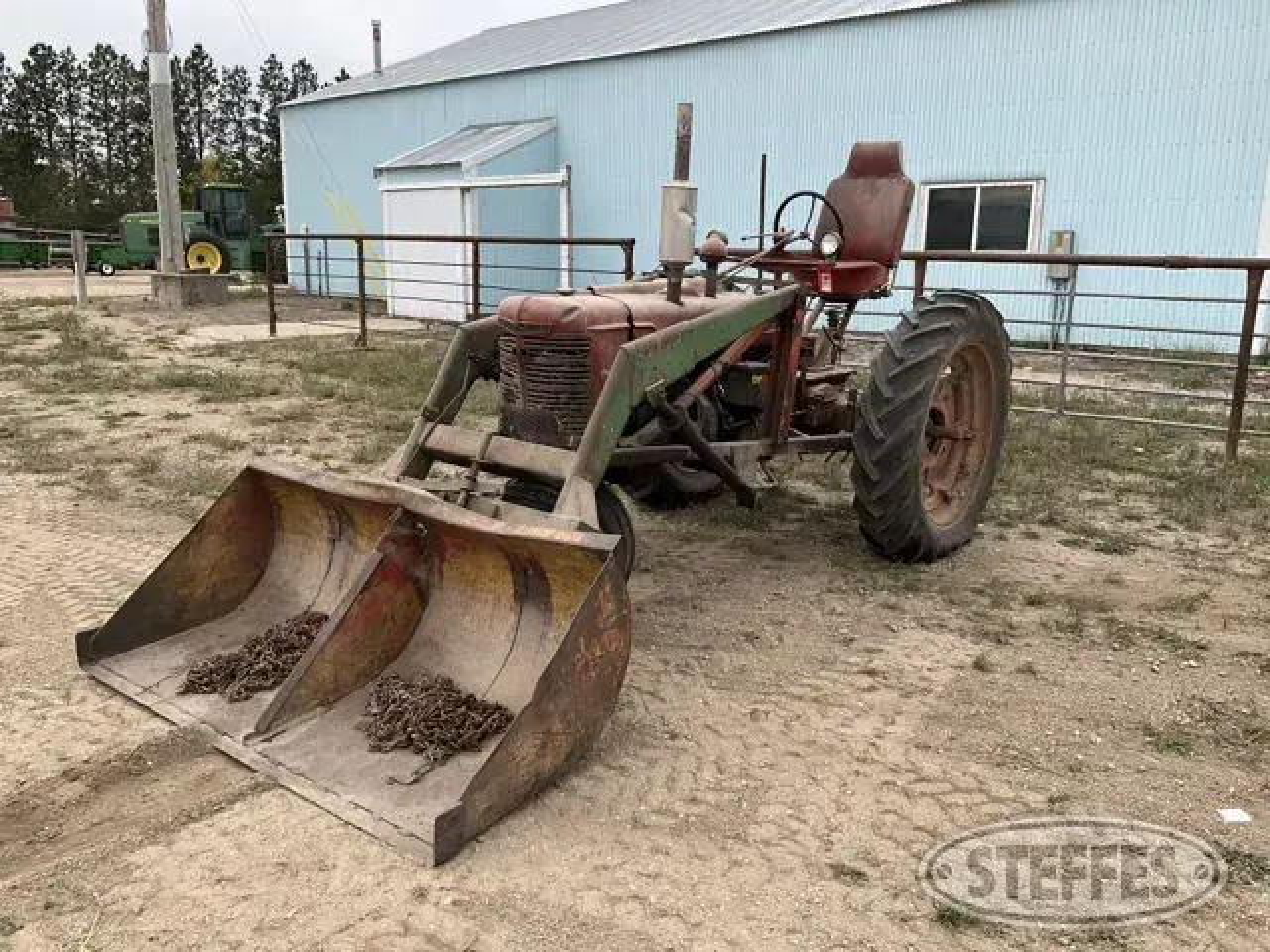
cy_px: 476
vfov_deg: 48.2
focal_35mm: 29
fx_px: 1064
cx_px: 635
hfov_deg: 61.7
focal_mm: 3
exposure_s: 1/540
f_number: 1.8
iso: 25
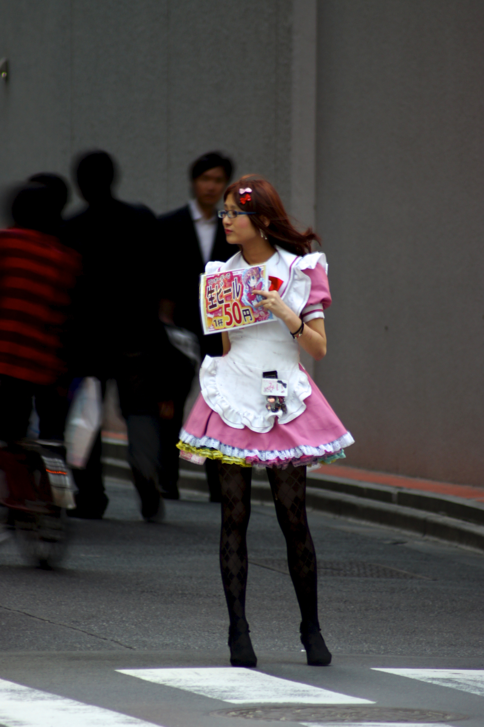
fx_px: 9074
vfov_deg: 4.6
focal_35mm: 450
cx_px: 242
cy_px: 364
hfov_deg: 3.1
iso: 200
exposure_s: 1/10
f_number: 5.6
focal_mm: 300
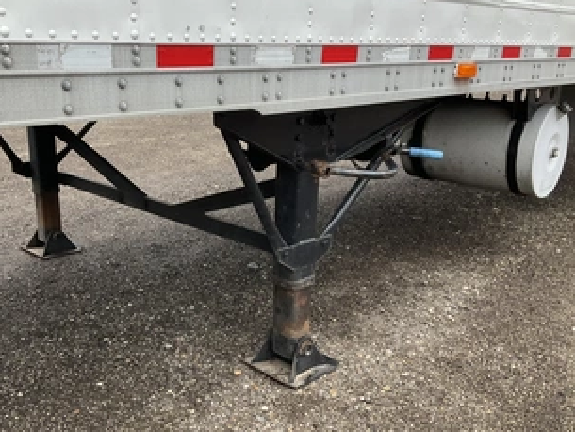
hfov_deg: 48.7
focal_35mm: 38
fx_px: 631
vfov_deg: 37.7
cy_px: 228
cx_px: 236
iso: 32
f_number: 1.8
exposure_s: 1/122
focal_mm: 3
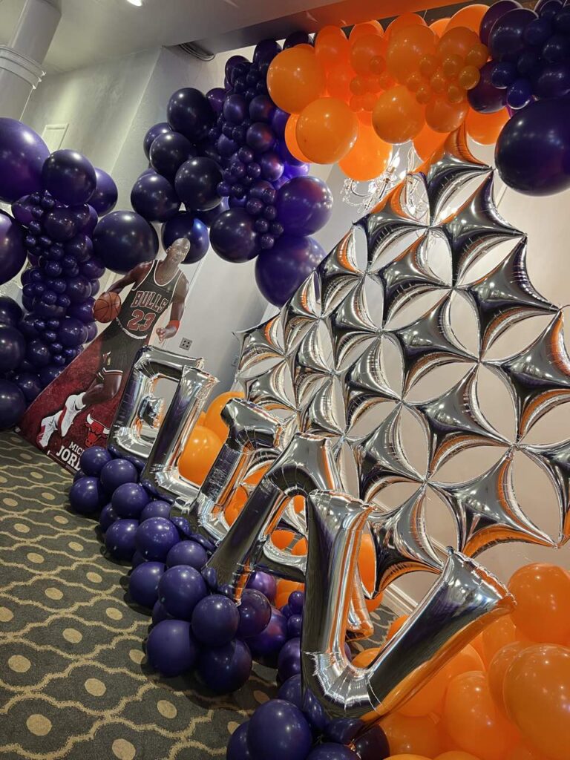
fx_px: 571
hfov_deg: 53.1
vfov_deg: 67.3
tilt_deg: -4.3
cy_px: 380
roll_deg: -24.6
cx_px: 285
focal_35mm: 26
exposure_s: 1/60
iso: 160
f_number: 1.5
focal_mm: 5.7
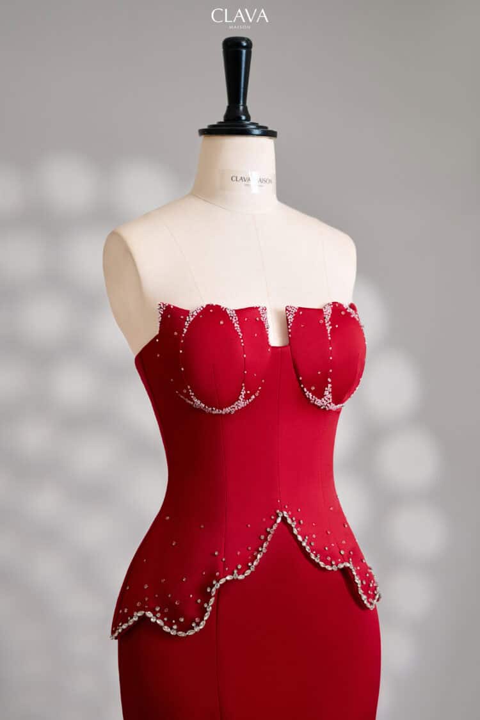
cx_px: 240
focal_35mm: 50
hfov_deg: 27.0
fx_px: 1000
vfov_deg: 39.6
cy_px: 360
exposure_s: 1/125
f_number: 4
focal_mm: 50
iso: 400
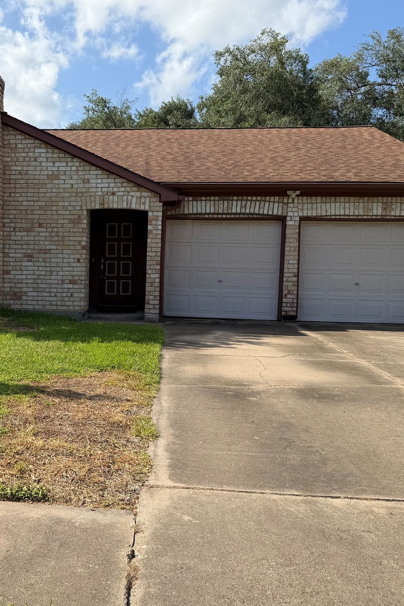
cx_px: 93
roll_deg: -0.4
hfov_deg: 35.9
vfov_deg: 53.1
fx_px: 606
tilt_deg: -2.2
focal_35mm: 36
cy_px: 307
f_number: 1.78
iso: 80
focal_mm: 6.76
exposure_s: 1/3145
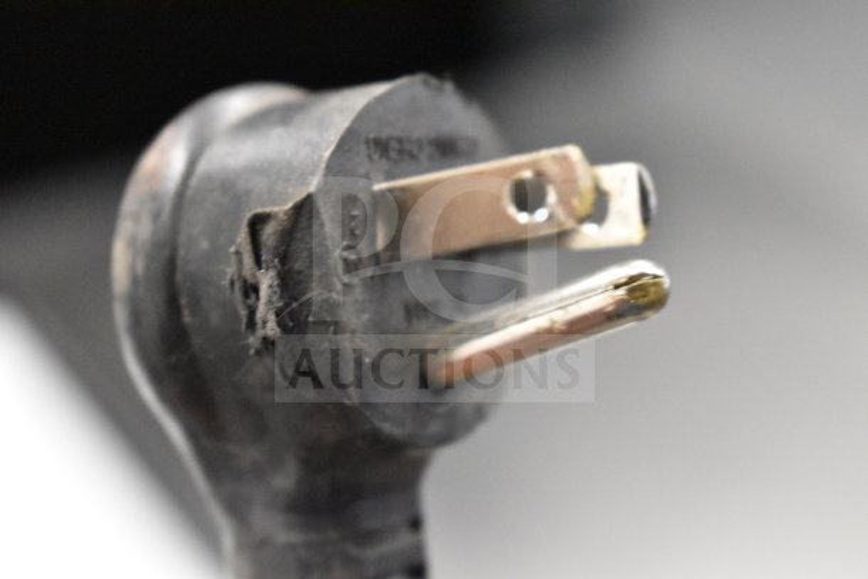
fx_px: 1990
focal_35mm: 82
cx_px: 434
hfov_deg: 24.6
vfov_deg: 16.6
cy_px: 290
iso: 10000
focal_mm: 55
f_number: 5.6
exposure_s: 1/100
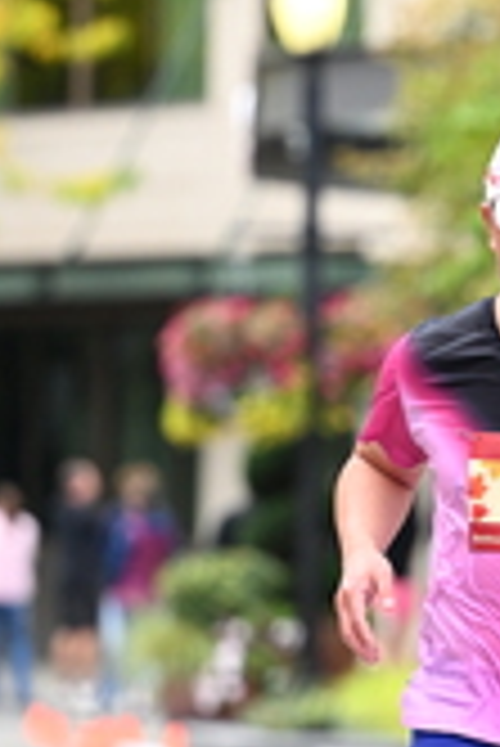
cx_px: 696
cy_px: 468
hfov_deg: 3.2
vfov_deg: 4.8
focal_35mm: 430
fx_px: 8939
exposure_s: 1/2000
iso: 1000
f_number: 2.8
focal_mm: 130
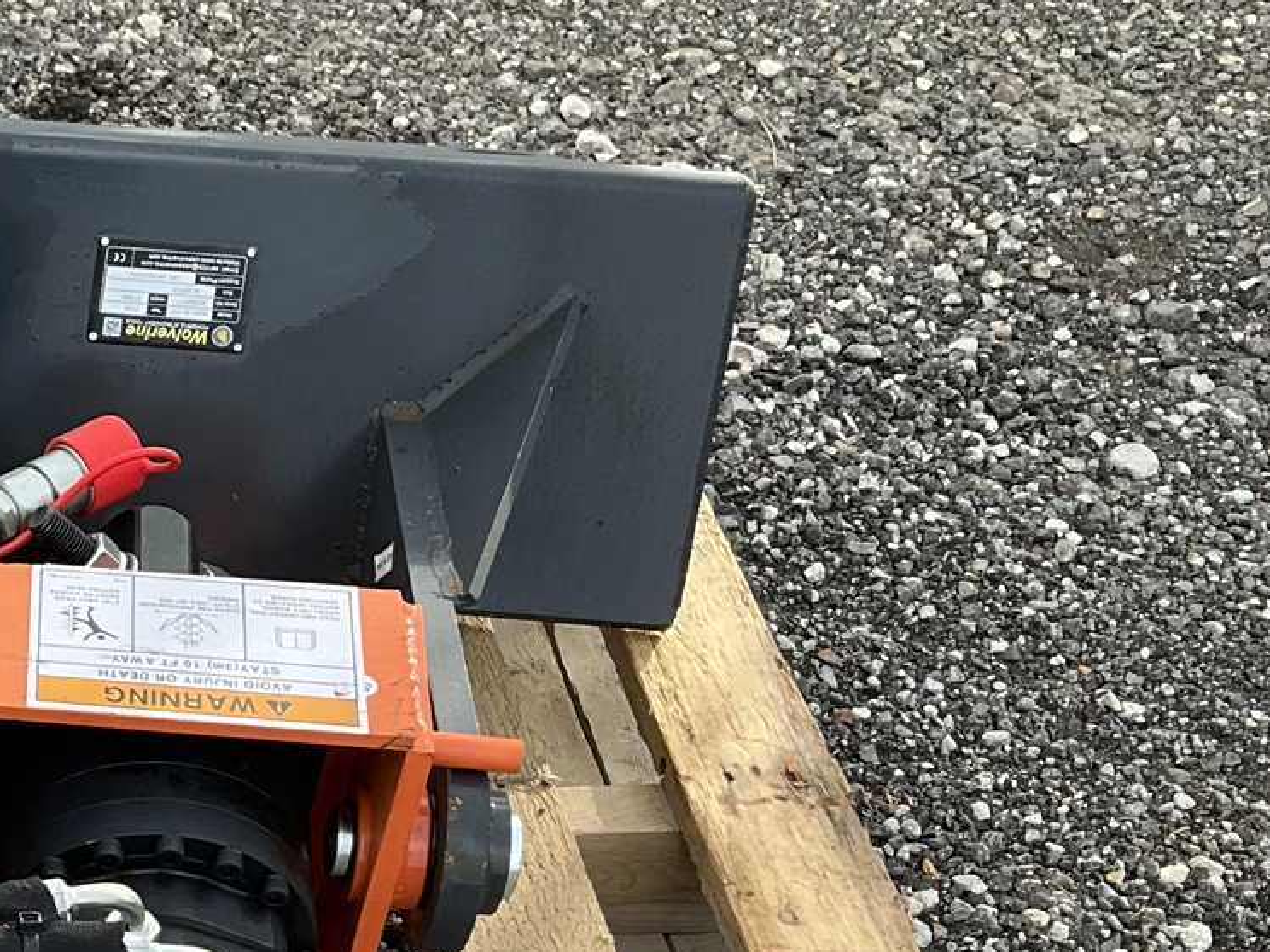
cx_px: -329
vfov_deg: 18.5
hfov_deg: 22.6
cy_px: 889
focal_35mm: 78
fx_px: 2862
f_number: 1.8
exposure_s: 1/259
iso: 25
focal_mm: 3
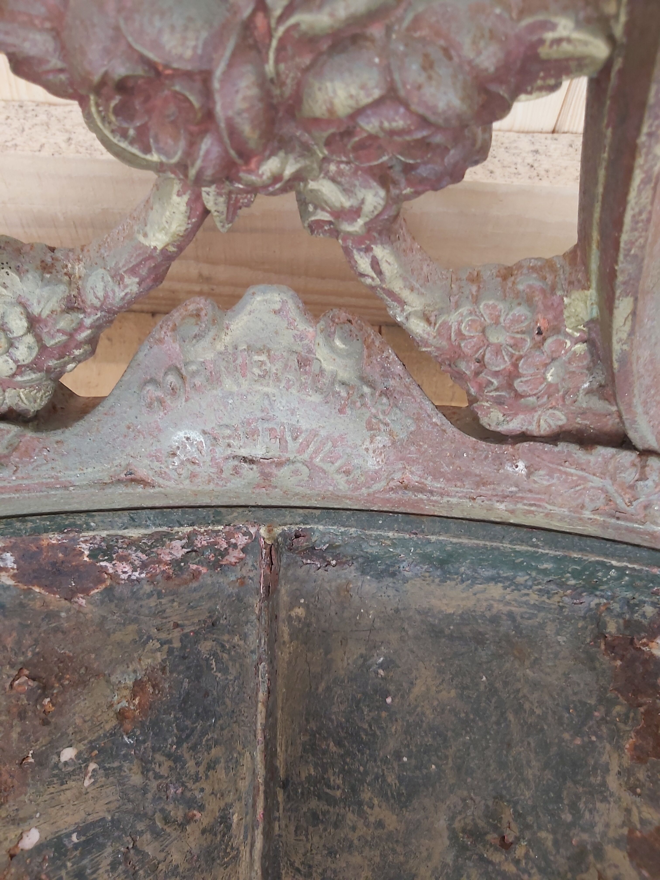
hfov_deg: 53.1
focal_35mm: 26
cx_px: 330
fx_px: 661
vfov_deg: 67.3
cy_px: 440
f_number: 1.7
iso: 160
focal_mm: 3.92
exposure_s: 1/50
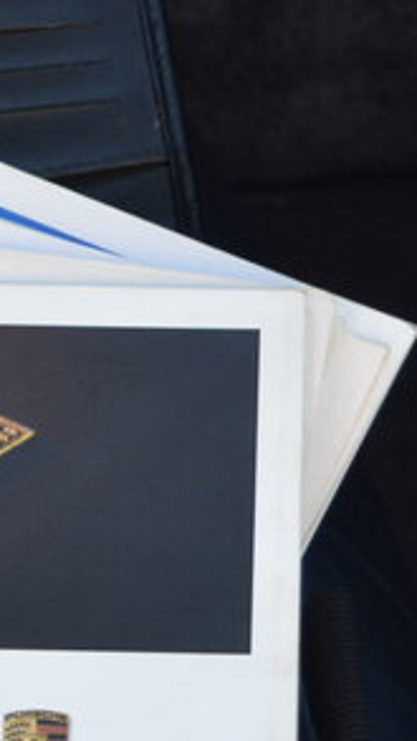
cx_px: -296
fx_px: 3768
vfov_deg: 11.2
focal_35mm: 192
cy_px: 512
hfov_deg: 6.2
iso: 220
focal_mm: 35
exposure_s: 1/125
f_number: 5.6
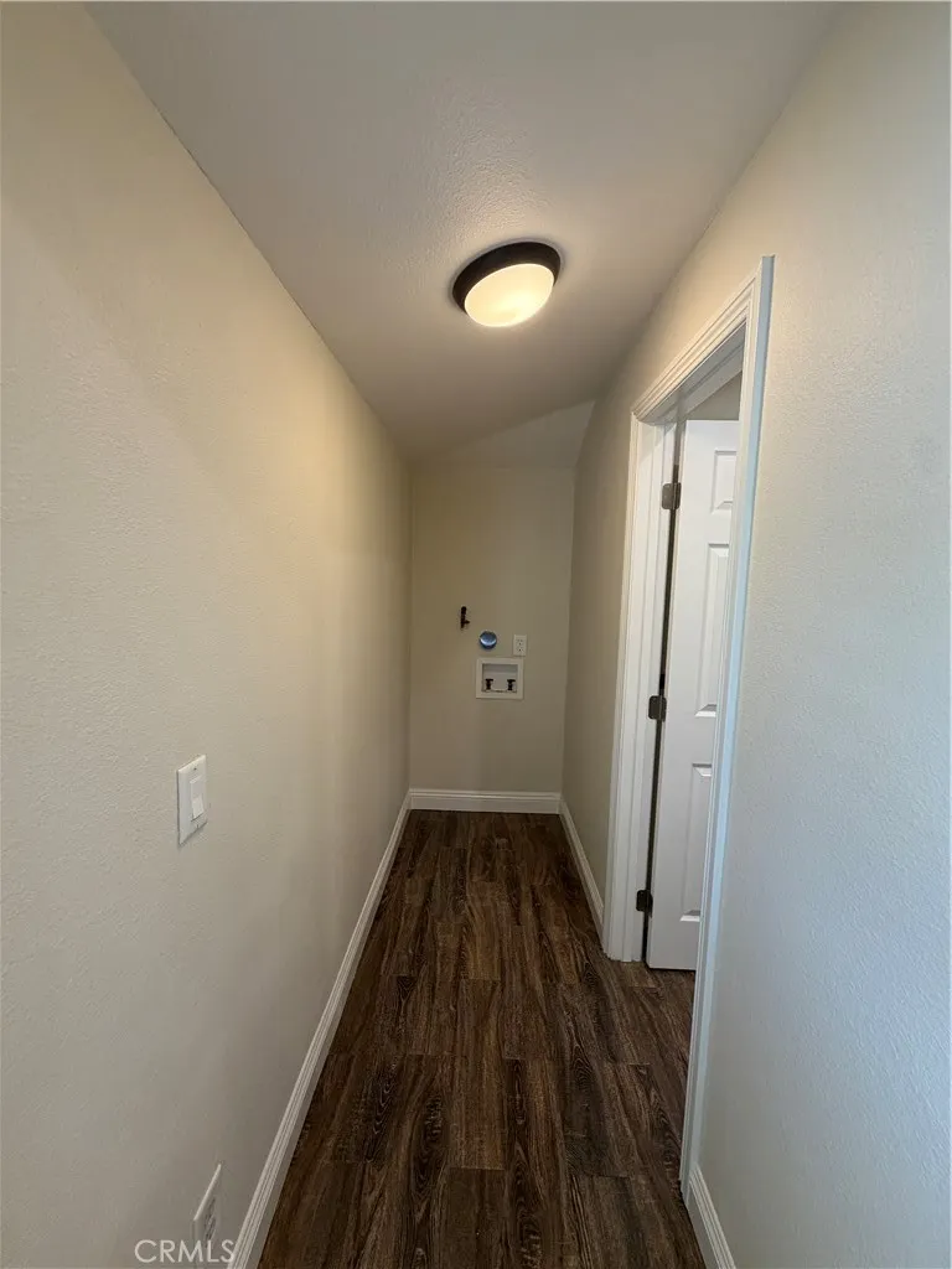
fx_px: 513
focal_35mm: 14
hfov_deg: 85.7
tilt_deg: -5.7
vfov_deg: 102.1
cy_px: 634
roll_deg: -1.3
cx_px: 476
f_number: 2.2
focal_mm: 2.22
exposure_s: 1/120
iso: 160
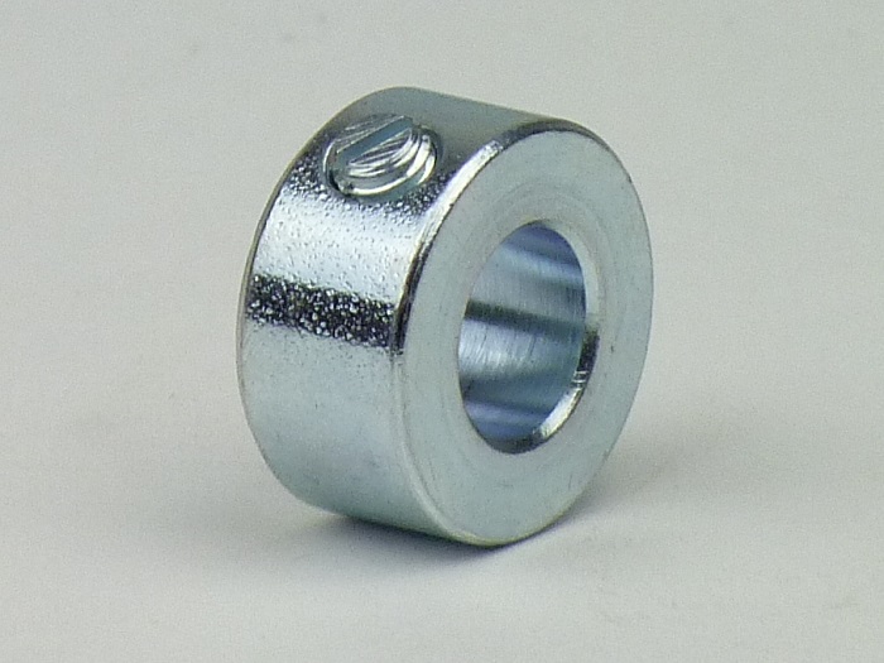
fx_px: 12411
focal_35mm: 486
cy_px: 332
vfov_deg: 3.1
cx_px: 442
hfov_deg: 4.1
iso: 125
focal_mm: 86.4
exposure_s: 1/125
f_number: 4.4
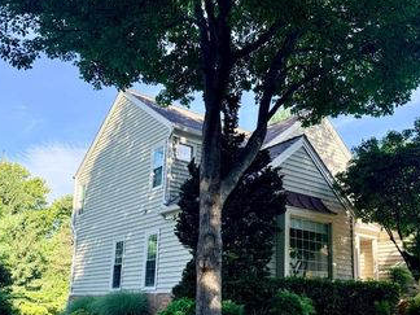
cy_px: 208
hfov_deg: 50.0
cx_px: 242
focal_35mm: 37
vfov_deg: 38.3
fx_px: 449
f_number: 1.78
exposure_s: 1/1292
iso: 100
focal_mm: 6.76
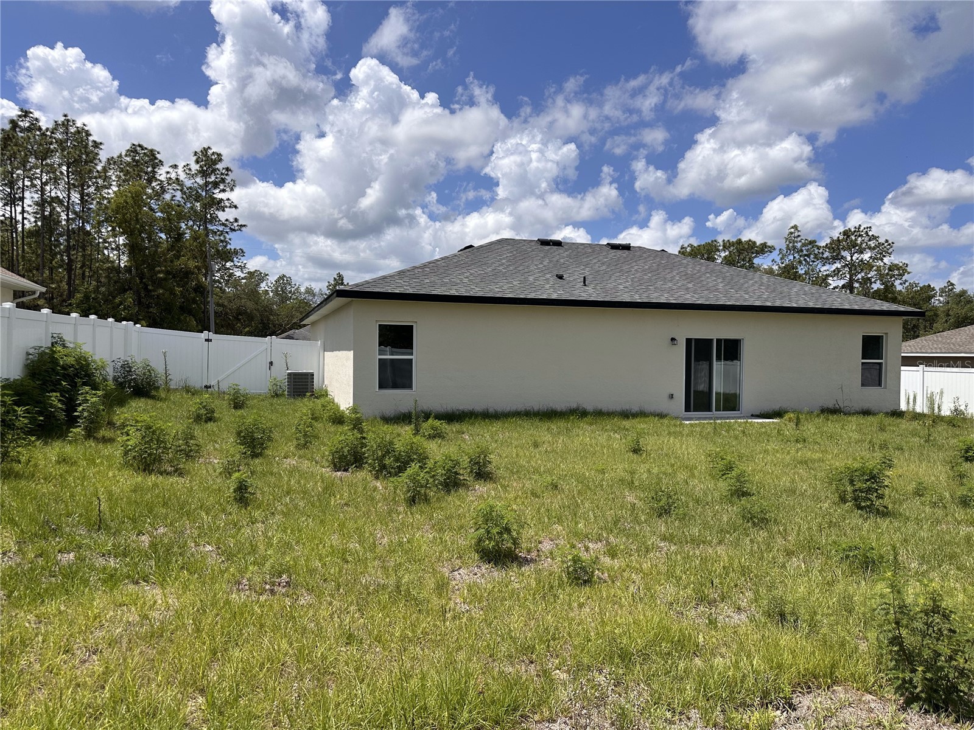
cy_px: 365
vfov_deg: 56.8
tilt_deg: -1.0
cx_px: 487
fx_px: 675
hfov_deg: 71.6
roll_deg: -1.1
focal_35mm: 24
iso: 80
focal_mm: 6.86
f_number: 1.78
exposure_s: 1/6211
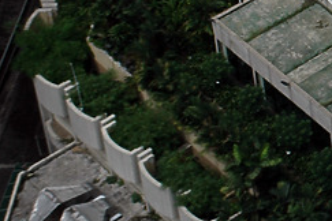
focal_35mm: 267
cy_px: 86
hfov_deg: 7.5
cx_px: 604
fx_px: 2462
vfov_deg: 5.1
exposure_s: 1/400
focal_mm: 48
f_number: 10
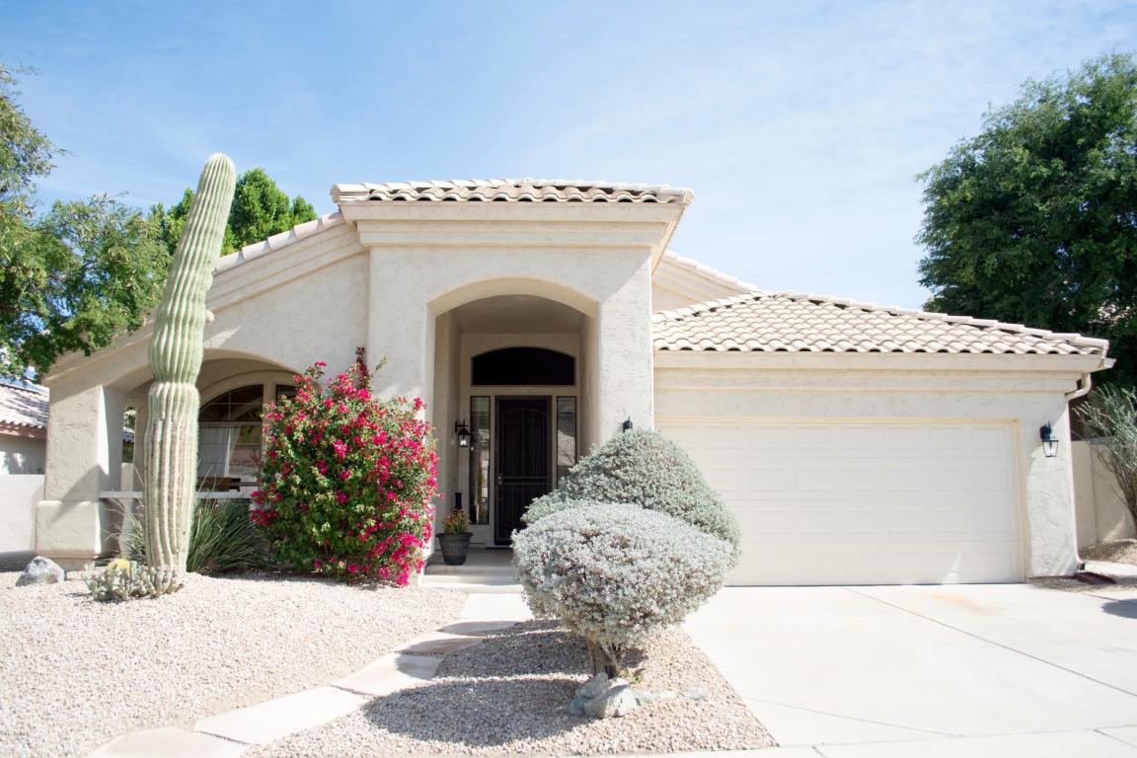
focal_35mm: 27
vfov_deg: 47.9
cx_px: 568
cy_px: 379
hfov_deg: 67.4
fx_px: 853
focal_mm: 18
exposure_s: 1/400
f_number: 4.5
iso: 100
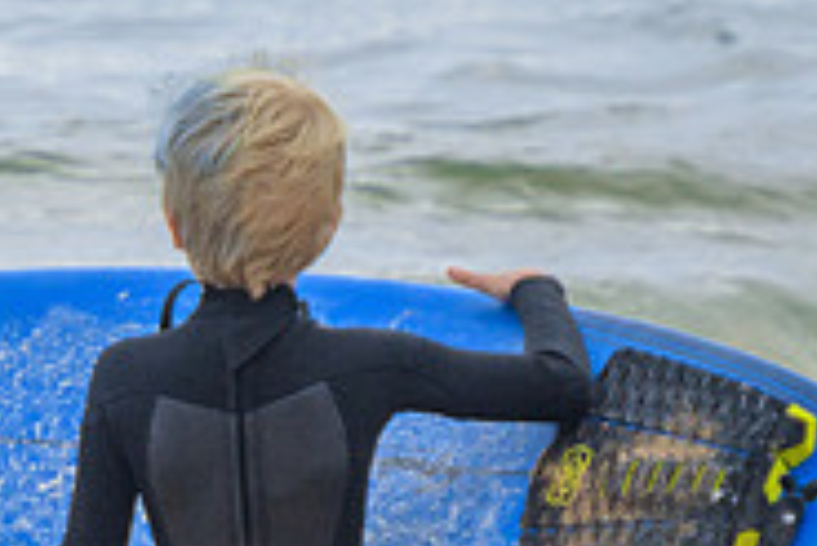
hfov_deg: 2.1
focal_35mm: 968
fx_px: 21985
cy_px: 583
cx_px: 255
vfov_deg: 1.4
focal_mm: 250
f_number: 5.6
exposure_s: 1/1600
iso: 220
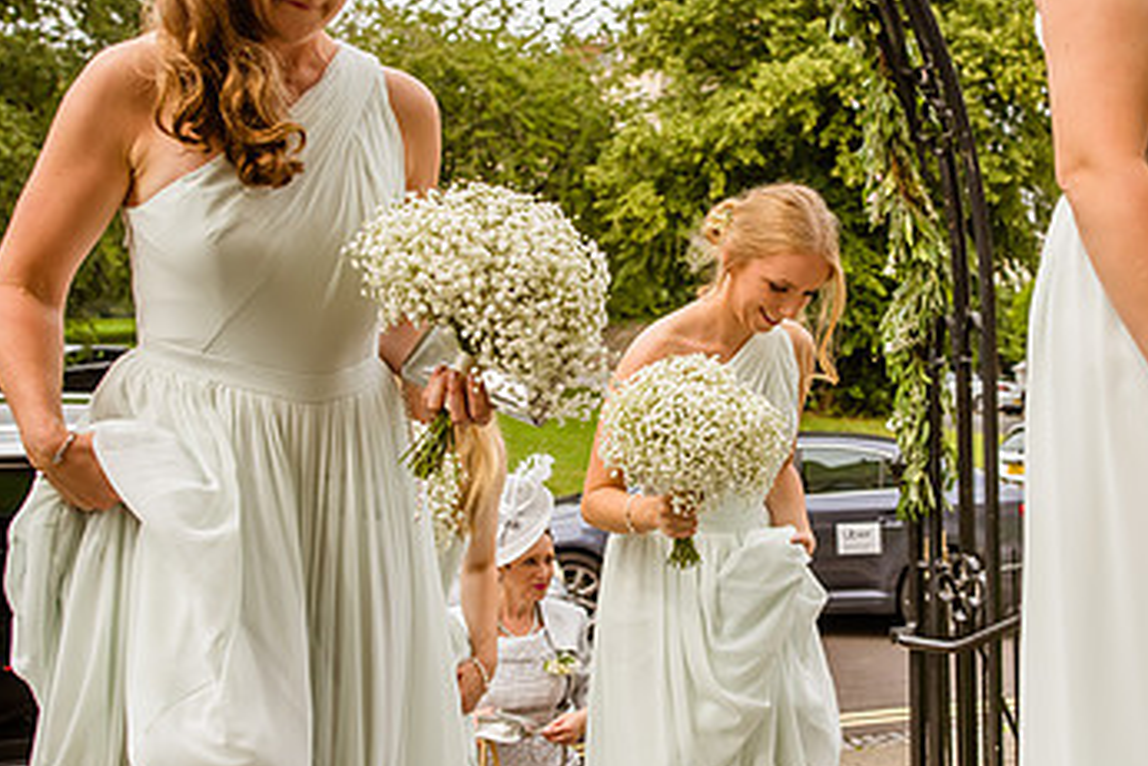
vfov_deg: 28.7
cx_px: 687
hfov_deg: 41.7
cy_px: 393
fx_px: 1499
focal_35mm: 47
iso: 280
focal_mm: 28
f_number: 4.5
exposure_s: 1/1600
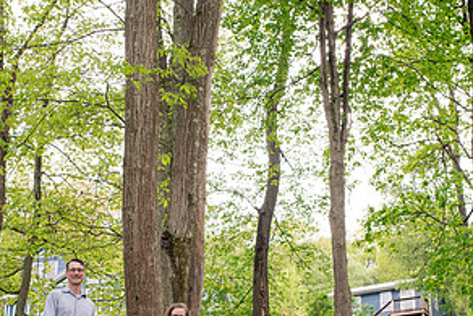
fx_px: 933
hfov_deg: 28.3
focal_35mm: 71
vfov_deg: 19.1
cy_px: 224
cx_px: 178
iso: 800
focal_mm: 35
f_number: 6.3
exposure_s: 1/400
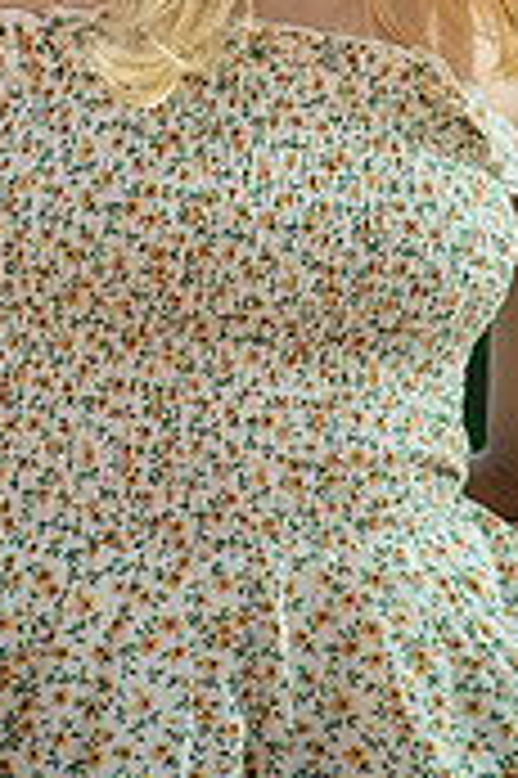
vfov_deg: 9.2
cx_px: 178
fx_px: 4779
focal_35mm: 221
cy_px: -193
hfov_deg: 6.2
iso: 200
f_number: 4.5
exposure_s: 1/400
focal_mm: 85
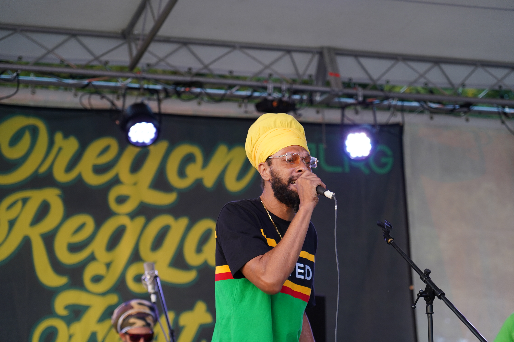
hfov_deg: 19.5
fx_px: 1499
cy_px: 171
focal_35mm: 105
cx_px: 257
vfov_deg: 13.0
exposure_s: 1/160
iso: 800
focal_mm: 105
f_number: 4
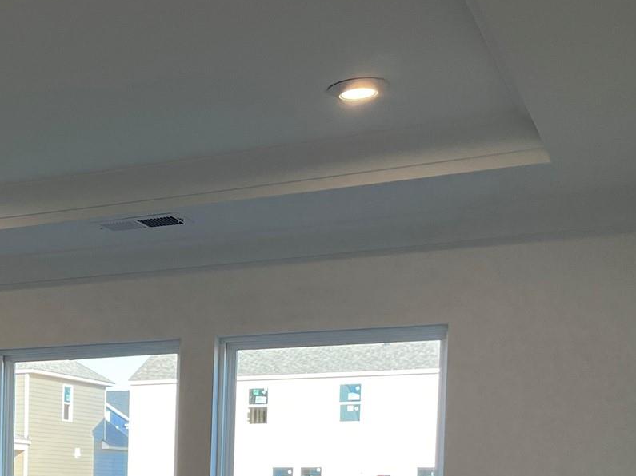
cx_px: -102
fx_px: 1231
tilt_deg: -3.1
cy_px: 552
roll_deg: +0.0
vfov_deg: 20.7
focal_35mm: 67
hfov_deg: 26.2
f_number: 1.6
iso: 50
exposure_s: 1/166
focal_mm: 5.1
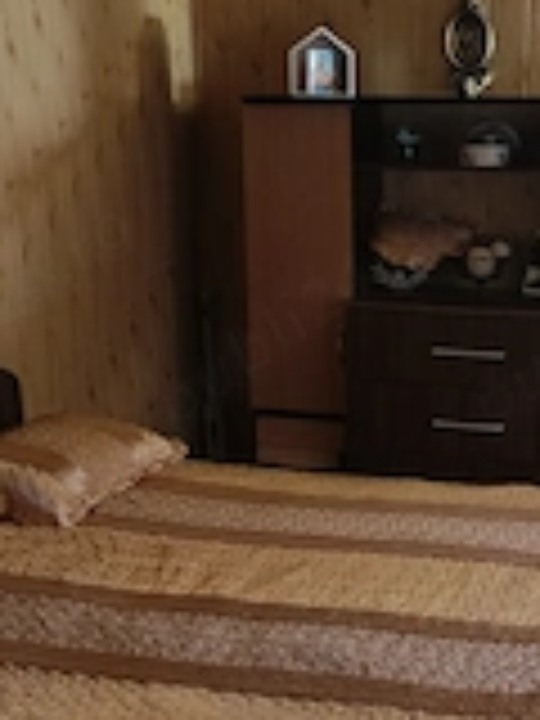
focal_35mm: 60
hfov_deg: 23.9
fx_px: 1248
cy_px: 392
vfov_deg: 32.2
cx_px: 459
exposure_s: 1/20
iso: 1772
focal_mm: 5.24
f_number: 1.7
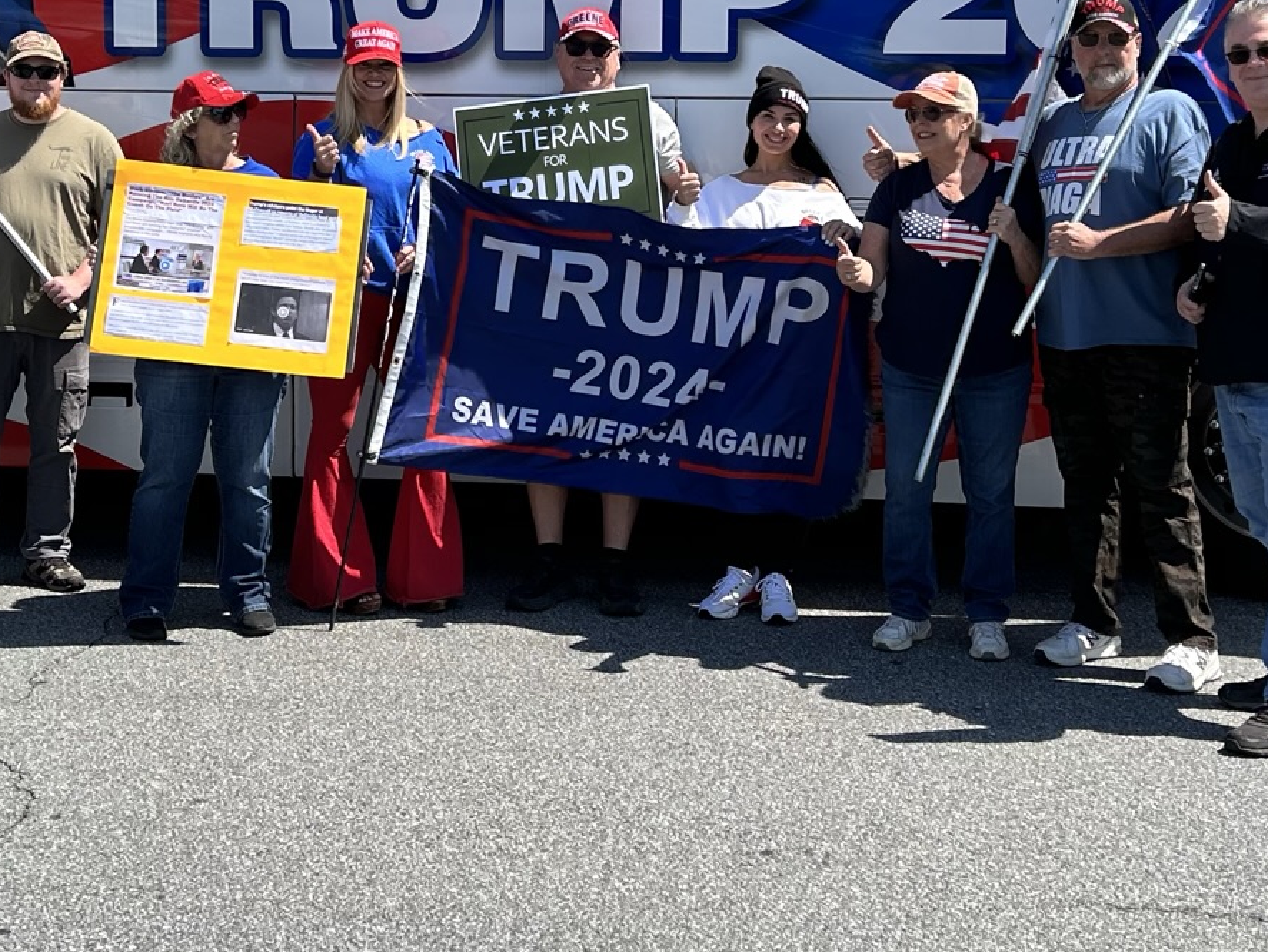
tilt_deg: +3.0
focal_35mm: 60
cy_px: 159
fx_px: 2199
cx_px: 507
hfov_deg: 32.1
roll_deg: +0.7
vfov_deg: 24.0
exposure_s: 1/2695
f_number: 1.5
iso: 50
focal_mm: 5.7
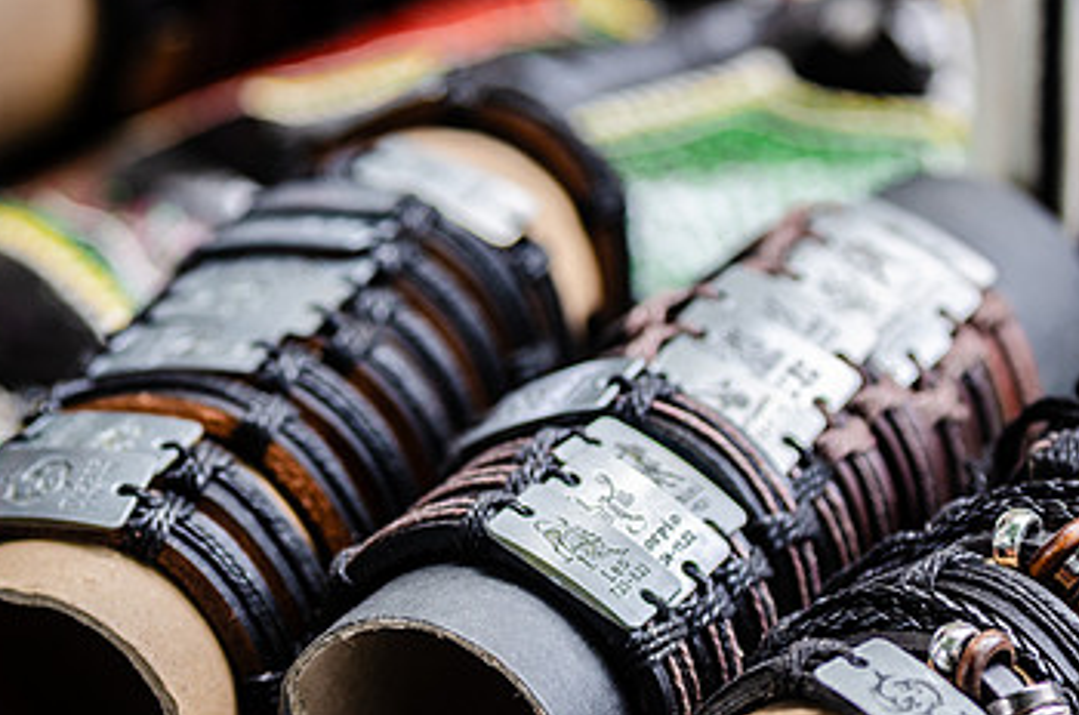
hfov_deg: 5.9
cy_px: 428
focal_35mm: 348
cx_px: 626
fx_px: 10411
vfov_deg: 3.9
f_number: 4
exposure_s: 1/400
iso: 200
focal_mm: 140
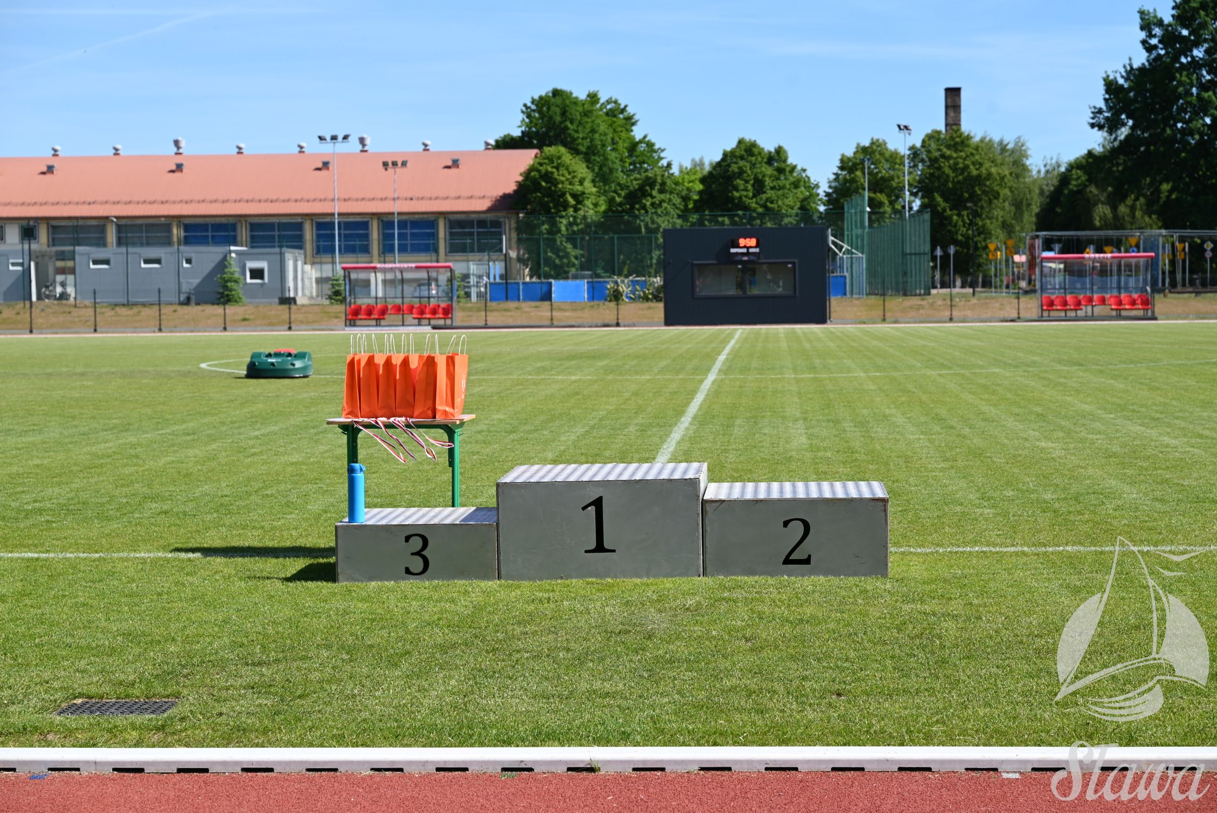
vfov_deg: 18.2
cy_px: 406
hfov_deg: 27.0
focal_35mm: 75
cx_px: 608
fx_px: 2536
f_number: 7.1
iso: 100
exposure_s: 1/400
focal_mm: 75
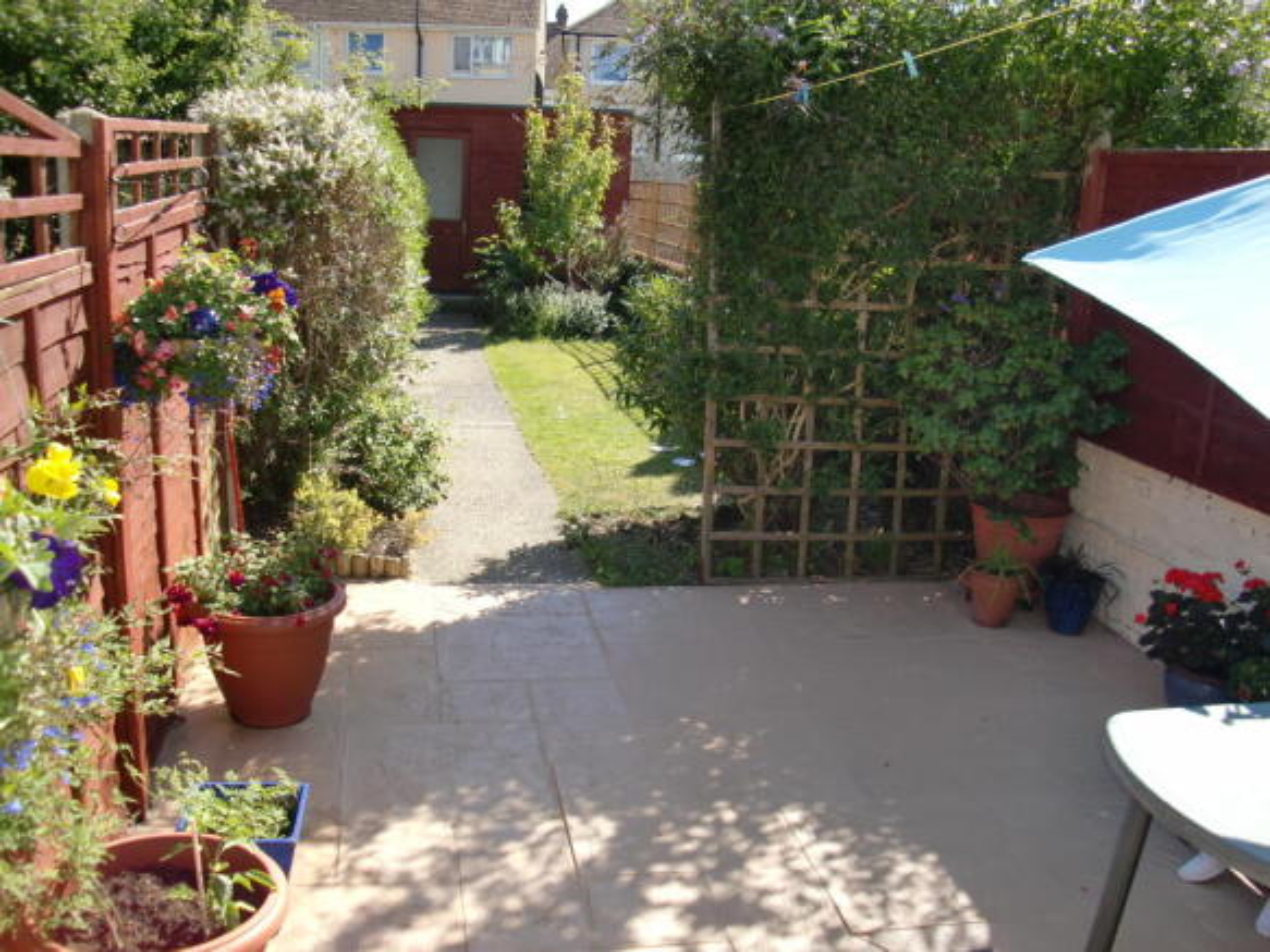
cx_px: 635
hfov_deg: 51.4
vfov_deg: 39.6
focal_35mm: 36
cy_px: 476
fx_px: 1321
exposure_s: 1/400
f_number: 2.8
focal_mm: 6.3
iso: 64
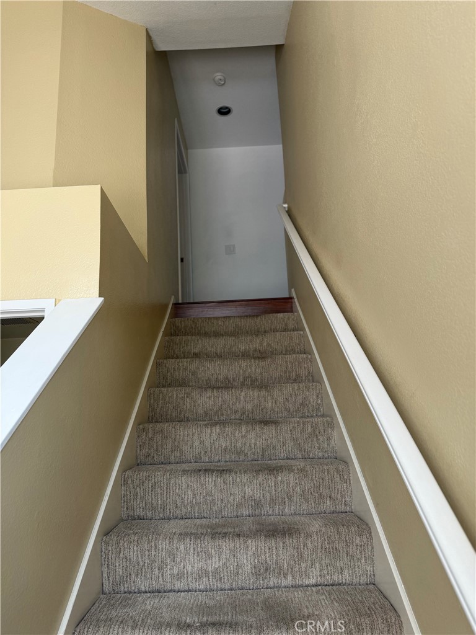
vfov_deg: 71.6
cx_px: 238
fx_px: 440
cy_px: 318
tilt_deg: +15.1
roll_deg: +2.4
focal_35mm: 24
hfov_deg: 56.8
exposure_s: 1/121
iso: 80
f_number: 1.78
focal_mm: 6.76
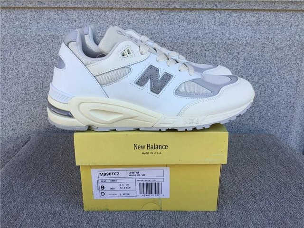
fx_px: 272
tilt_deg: -18.4
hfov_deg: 58.4
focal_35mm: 31
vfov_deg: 45.4
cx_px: 152
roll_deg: -0.3
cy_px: 114
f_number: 2.4
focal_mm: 3.3
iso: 25
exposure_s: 1/345
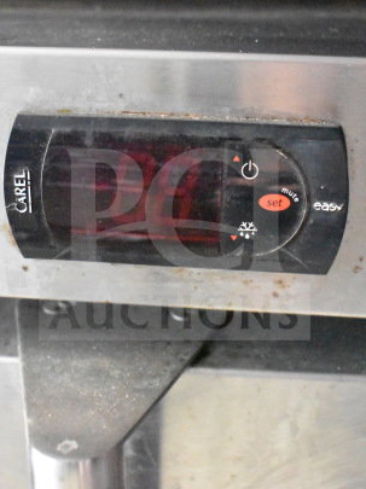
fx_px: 829
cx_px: 174
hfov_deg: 24.9
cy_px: 244
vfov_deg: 32.9
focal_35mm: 59
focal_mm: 27
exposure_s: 1/40
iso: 25600
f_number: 4
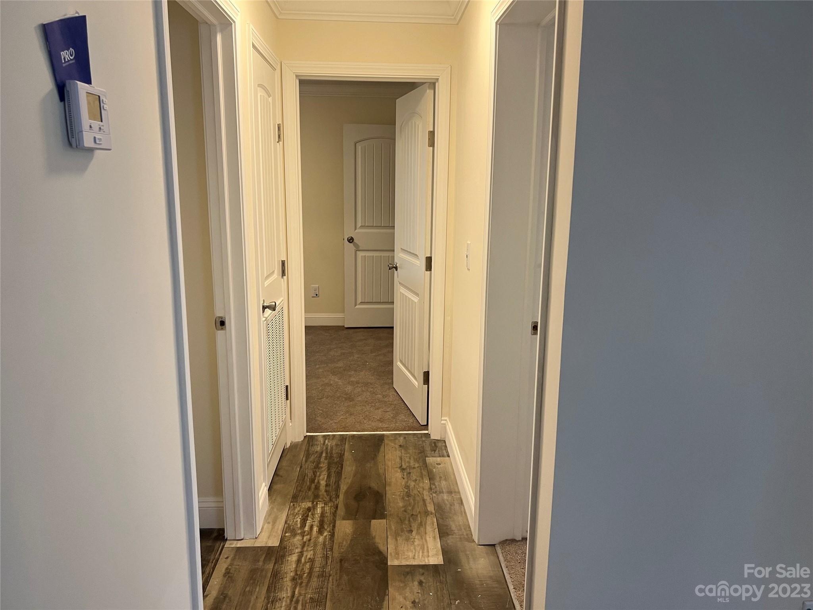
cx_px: 406
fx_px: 611
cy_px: 305
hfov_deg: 67.3
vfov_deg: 53.1
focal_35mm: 26
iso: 80
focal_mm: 5.7
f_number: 1.5
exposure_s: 1/60
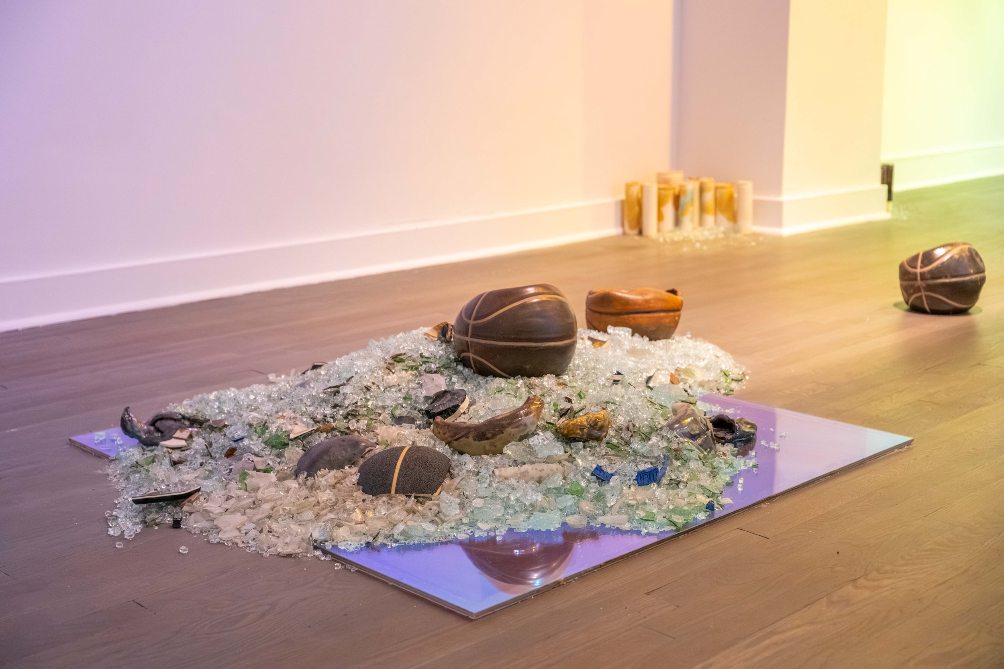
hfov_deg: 42.7
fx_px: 1283
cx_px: 502
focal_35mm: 46
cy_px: 334
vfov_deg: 29.2
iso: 1600
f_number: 2.8
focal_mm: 30.9
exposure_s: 1/30
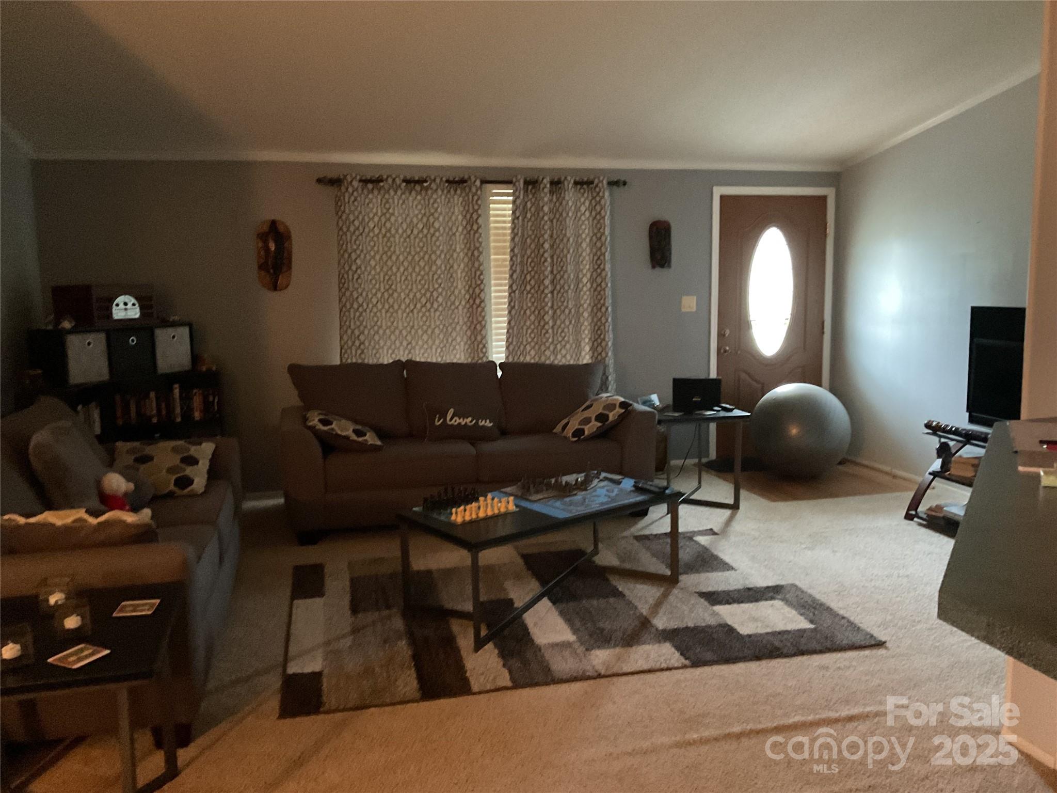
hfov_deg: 61.7
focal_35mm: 29
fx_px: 886
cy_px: 396
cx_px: 528
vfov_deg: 48.2
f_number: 1.8
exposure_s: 1/24
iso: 640
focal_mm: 3
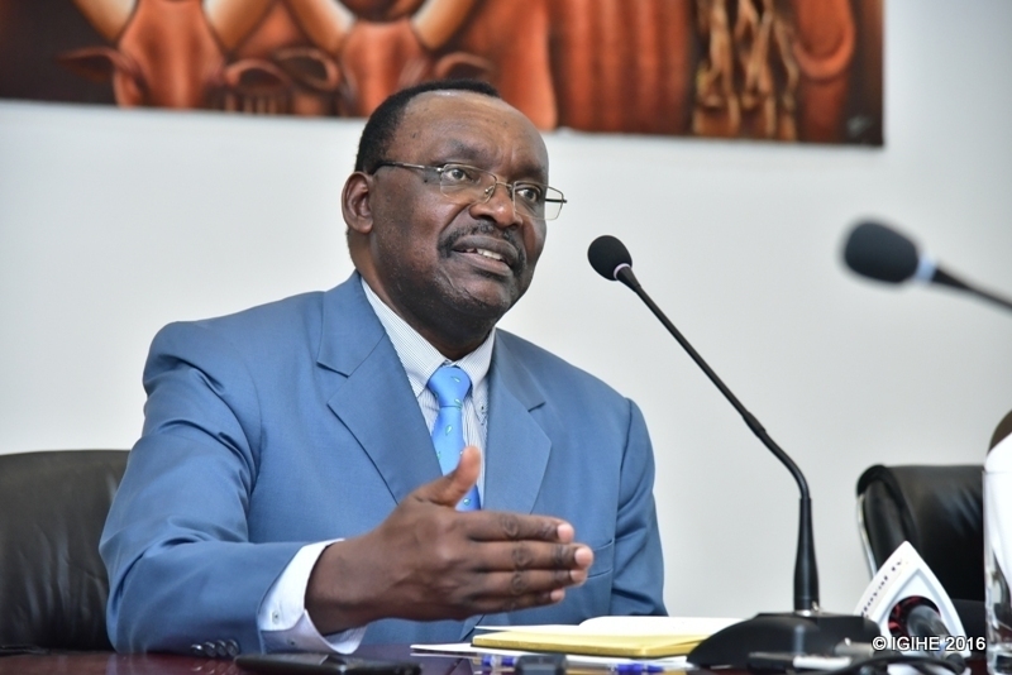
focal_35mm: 120
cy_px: 338
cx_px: 506
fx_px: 3374
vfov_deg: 11.4
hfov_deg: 17.1
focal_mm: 120
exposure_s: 1/250
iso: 3200
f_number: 5
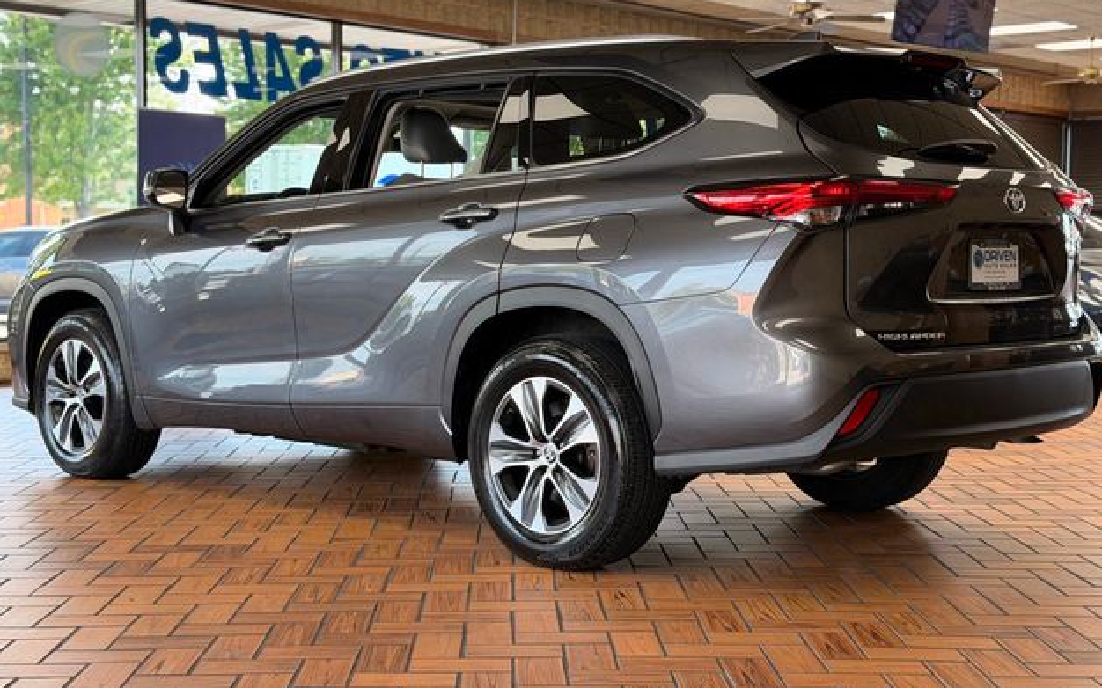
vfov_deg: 24.9
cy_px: 315
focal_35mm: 52
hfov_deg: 38.9
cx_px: 562
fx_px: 1561
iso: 100
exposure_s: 1/196
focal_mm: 6.76
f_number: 1.78
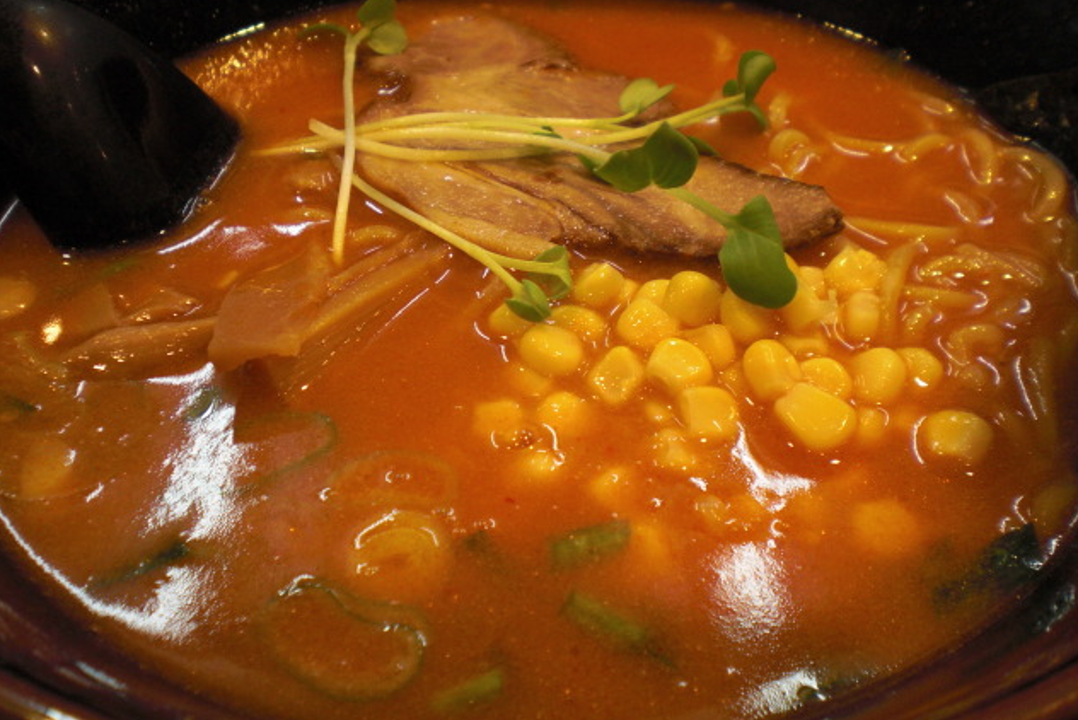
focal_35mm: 40
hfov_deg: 48.4
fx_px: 1198
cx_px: 536
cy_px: 348
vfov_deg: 33.4
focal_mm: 6.3
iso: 200
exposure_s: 1/50
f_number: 3.1
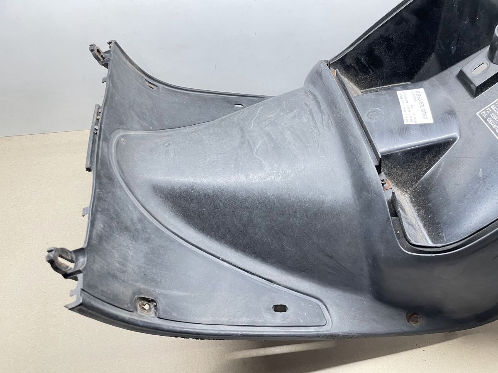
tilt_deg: -51.3
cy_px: 186
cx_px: 249
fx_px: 374
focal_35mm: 26
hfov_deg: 67.3
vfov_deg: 53.1
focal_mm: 4.2
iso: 100
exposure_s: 1/50
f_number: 1.6
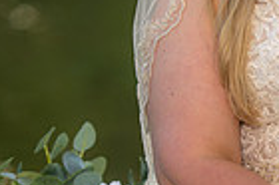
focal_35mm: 464
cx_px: 395
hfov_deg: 4.4
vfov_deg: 3.0
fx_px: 3592
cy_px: 86
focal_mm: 112
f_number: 2.8
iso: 80
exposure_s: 1/200
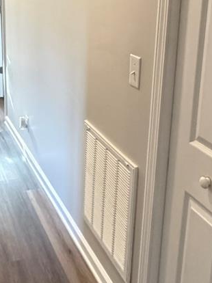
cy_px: 87
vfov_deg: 36.3
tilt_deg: -14.2
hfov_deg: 27.7
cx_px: 62
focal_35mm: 52
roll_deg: -1.7
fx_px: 425
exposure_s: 1/60
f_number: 2.2
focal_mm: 2.22
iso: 1000
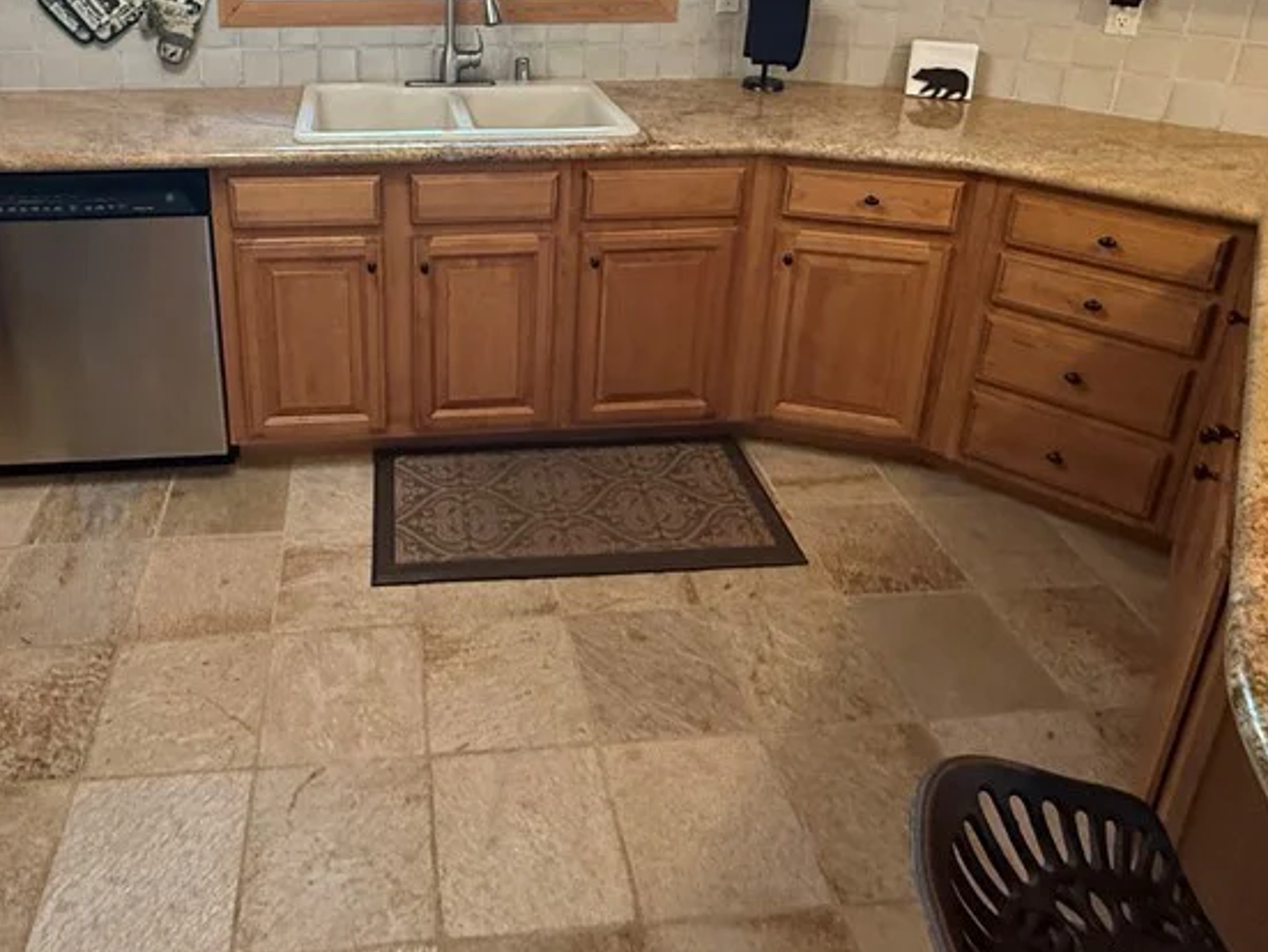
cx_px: 460
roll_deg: -0.5
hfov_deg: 66.1
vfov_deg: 49.5
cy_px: 170
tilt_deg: -16.7
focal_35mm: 26
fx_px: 953
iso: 400
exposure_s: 1/120
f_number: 2.2
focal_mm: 2.22
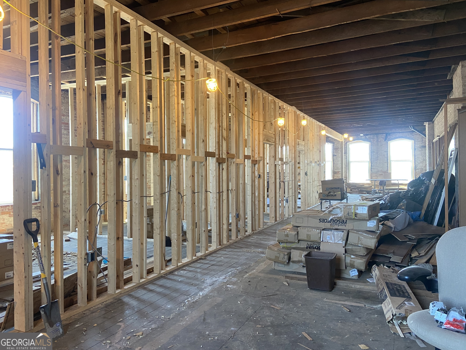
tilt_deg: -0.8
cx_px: 233
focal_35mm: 26
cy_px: 175
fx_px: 350
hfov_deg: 67.3
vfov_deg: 53.1
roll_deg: +1.1
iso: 200
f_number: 1.8
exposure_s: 1/60
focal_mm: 4.25
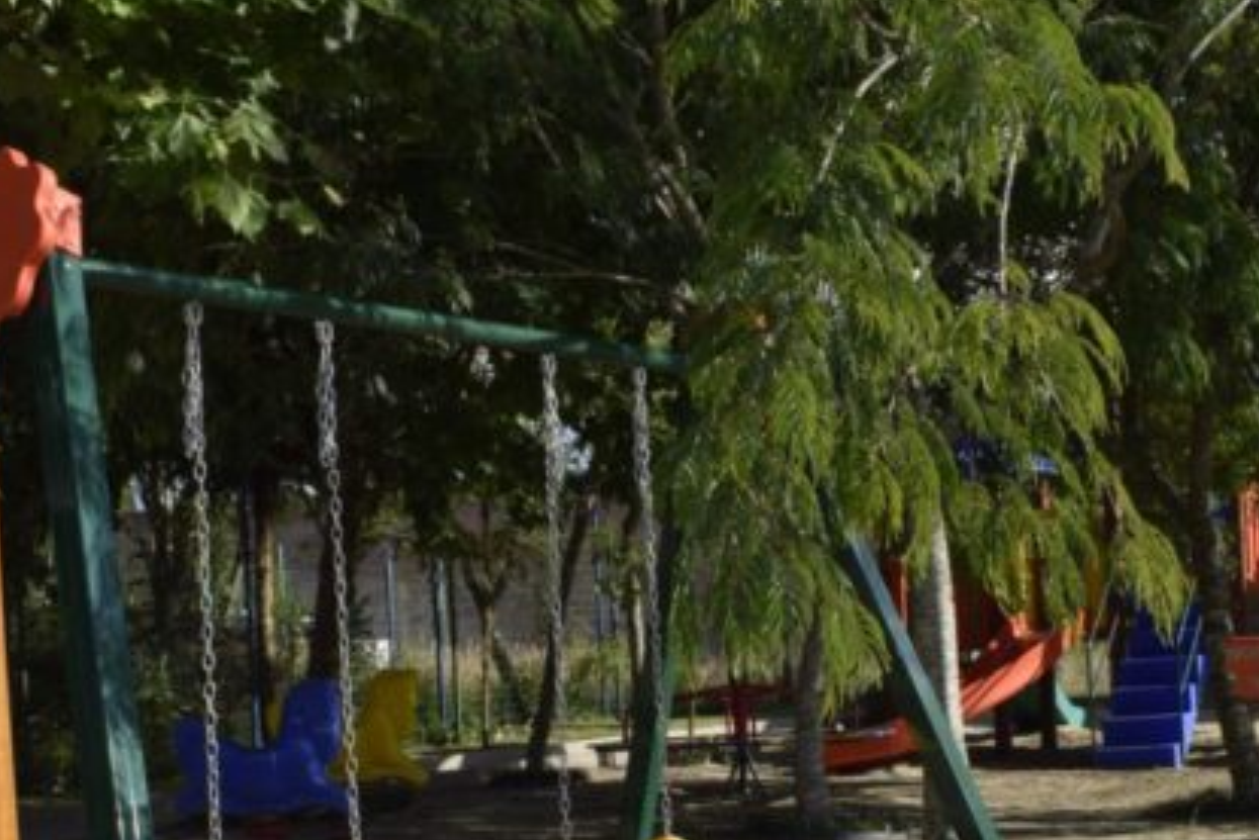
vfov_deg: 22.0
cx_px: 640
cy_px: 655
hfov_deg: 32.9
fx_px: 2134
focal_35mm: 61
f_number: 13
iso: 100
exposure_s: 1/200
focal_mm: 22
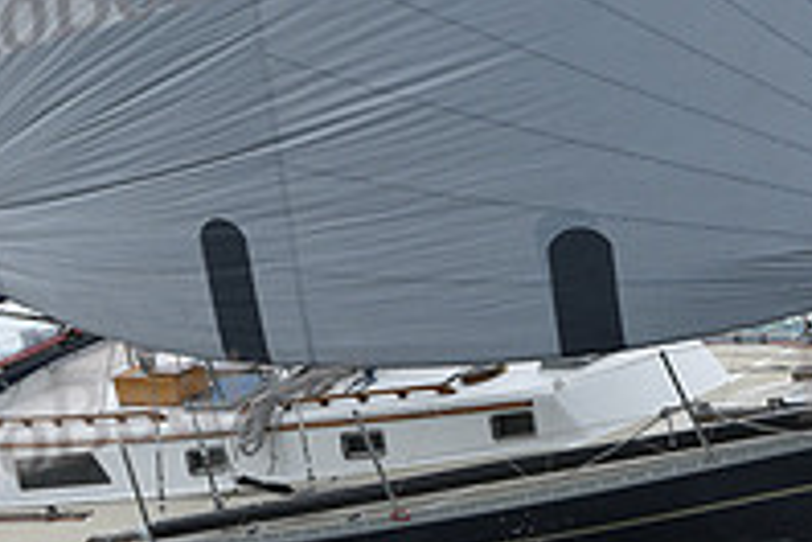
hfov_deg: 7.7
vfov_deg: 5.1
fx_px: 6067
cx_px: 582
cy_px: 158
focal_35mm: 269
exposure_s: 1/1250
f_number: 8
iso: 320
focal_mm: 92
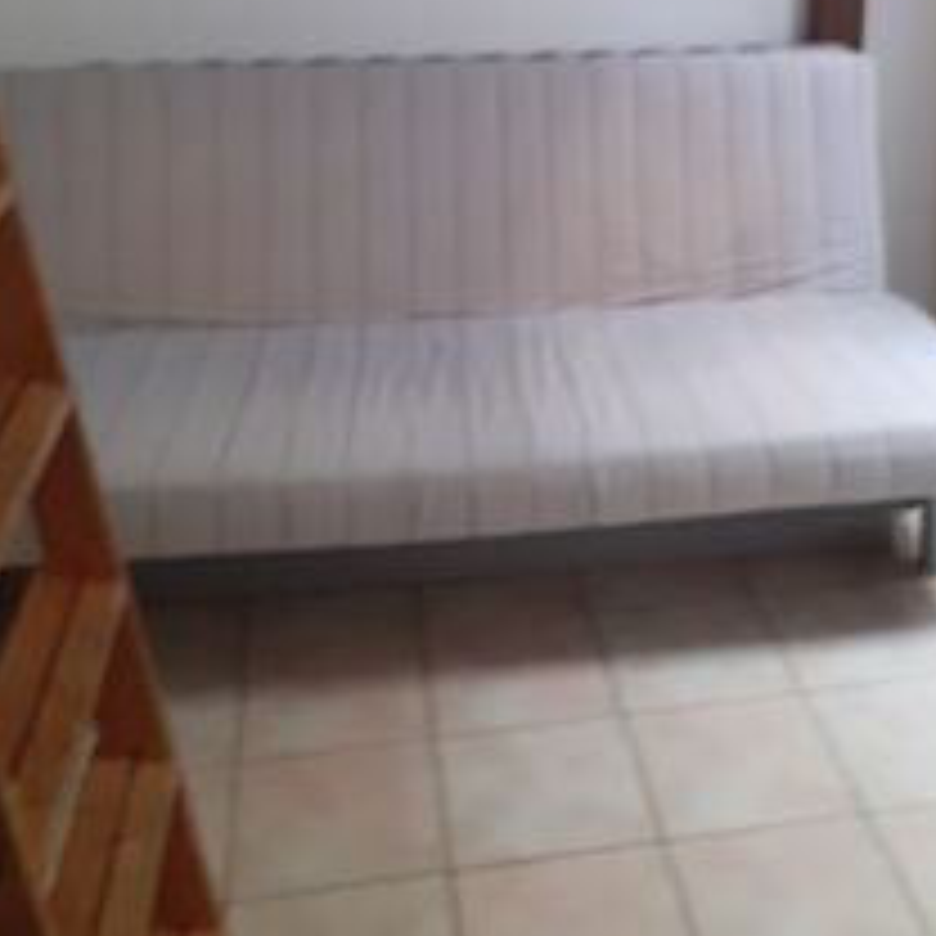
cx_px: 639
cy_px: 97
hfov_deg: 34.3
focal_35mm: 49
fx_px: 1499
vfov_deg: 32.9
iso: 200
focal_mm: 3.6
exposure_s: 1/25
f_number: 1.9
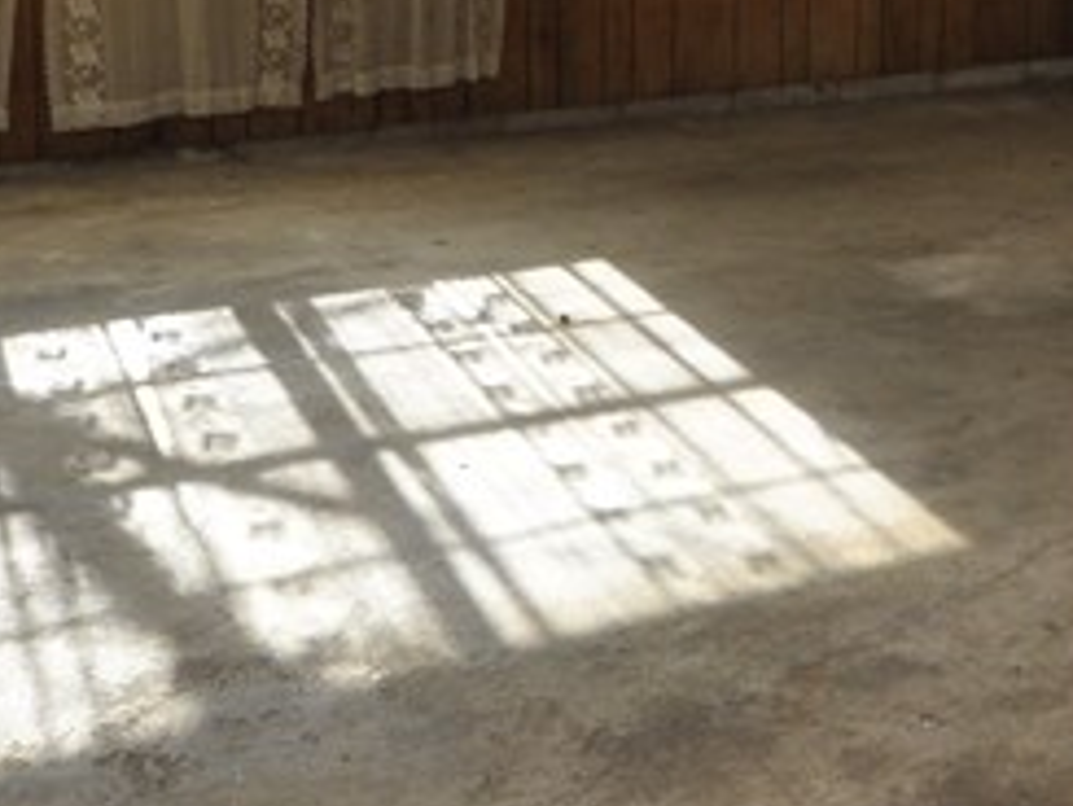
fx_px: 1985
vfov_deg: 21.8
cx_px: 1226
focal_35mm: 64
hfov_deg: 27.3
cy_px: -66
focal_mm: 10
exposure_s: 1/100
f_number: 5
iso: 400
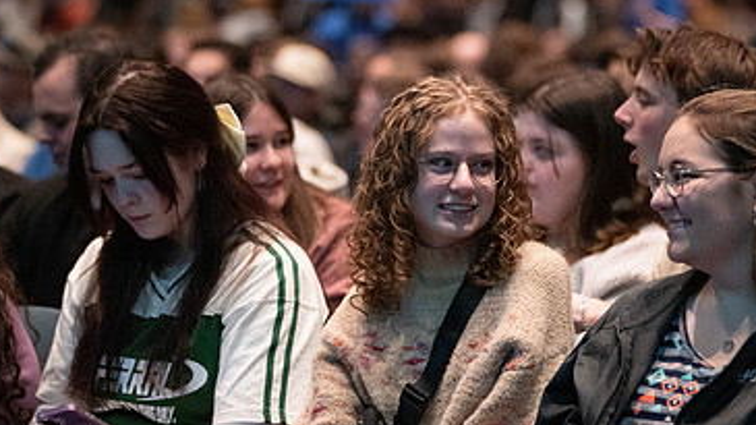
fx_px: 4168
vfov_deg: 5.8
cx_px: 470
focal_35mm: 208
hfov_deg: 10.4
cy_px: 200
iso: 5000
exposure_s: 1/100
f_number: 2.8
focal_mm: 125
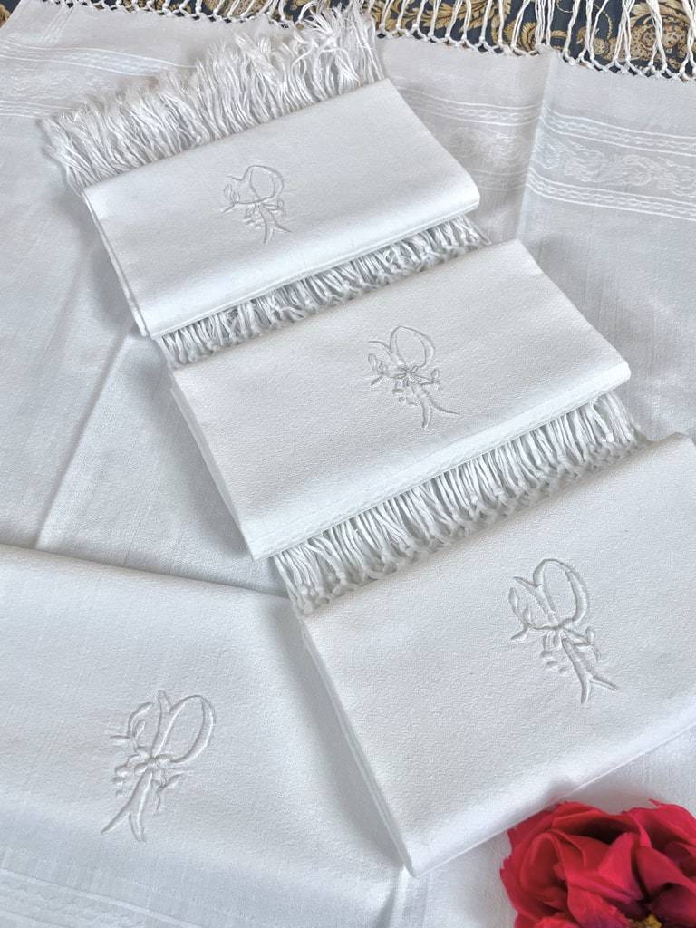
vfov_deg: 67.3
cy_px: 464
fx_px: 697
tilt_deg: -63.8
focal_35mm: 26
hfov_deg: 53.1
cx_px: 348
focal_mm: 4.2
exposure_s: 1/100
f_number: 1.6
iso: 100
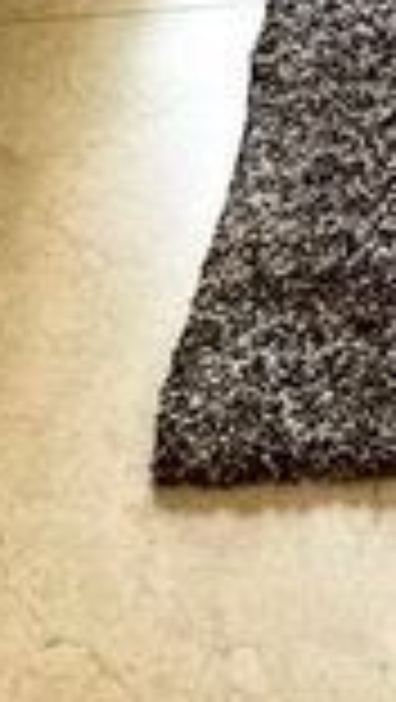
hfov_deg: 10.4
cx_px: 297
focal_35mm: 117
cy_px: -922
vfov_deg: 13.8
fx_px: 2179
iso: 64
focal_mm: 2.22
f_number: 2.2
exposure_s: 1/99
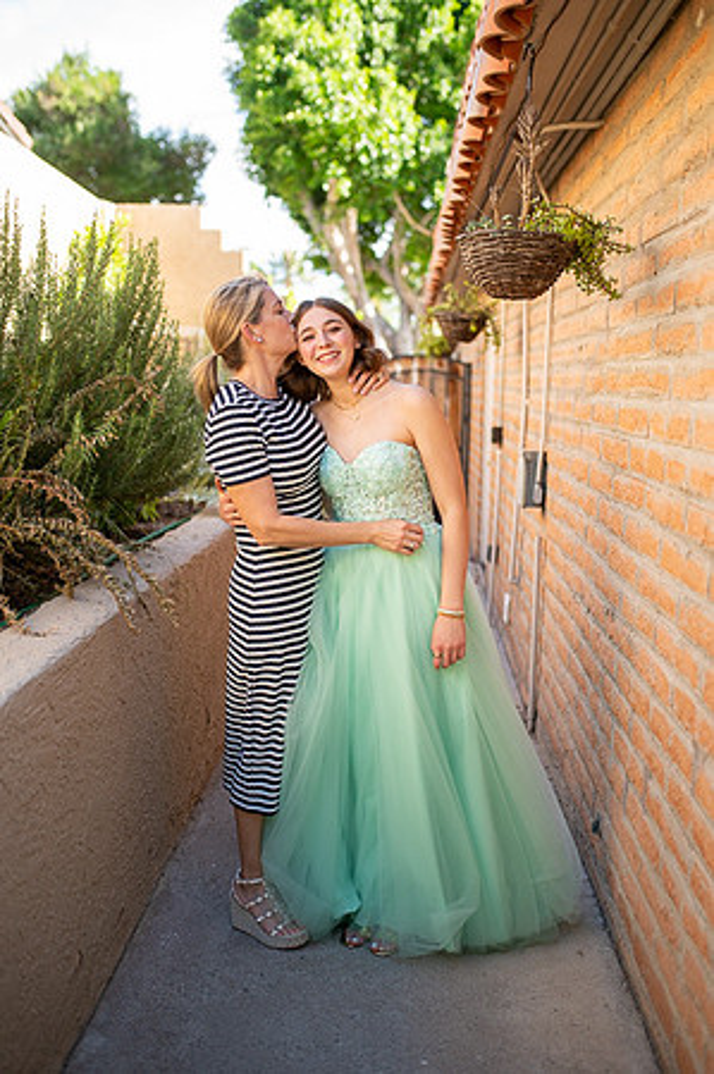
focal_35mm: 35
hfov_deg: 37.8
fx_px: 1044
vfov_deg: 54.5
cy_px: 537
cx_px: 357
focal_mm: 35
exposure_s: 1/2500
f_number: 1.4
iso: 400
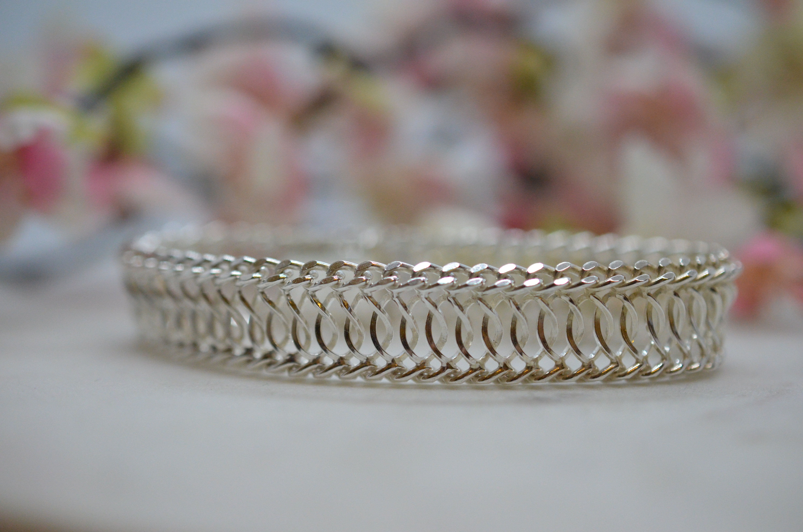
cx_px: 402
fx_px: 1336
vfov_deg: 22.5
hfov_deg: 33.5
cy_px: 266
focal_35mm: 60
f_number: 3.2
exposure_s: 1/4000
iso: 2500
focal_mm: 40
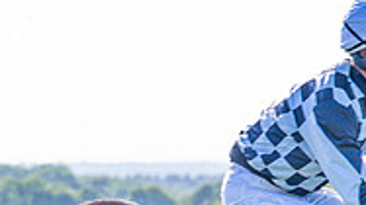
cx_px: 258
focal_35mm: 418
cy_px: 361
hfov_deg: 5.2
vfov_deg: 2.9
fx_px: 4055
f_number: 4
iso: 320
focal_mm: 70
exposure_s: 1/1250
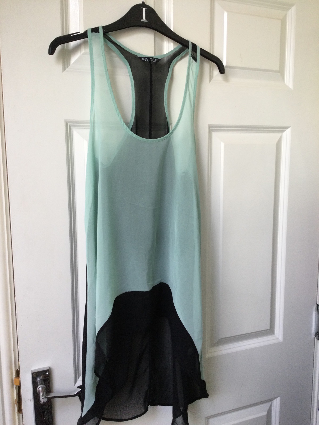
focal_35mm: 31
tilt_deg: -8.4
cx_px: 160
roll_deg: -0.6
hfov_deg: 45.4
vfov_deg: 58.4
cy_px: 212
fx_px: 381
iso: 40
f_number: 2.4
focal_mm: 3.3
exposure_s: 1/33
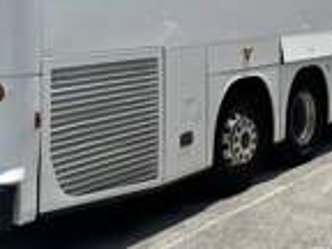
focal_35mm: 60
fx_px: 575
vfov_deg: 23.5
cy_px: 7
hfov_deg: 32.2
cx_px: 173
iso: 80
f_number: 1.78
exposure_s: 1/6623
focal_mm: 6.86
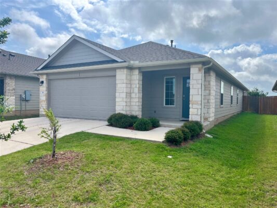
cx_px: 138
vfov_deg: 53.1
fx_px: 208
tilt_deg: +2.8
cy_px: 104
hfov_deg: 67.3
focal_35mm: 26
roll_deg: +0.1
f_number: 1.6
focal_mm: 5.1
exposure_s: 1/4854
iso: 50
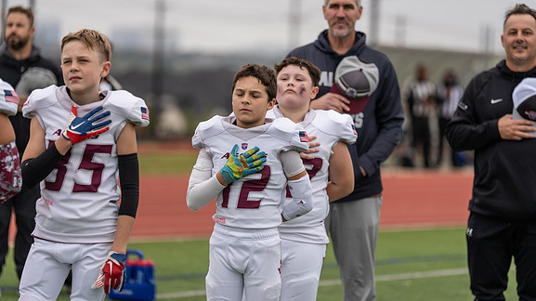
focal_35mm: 177
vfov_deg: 6.8
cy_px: 147
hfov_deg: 12.2
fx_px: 2515
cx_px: 268
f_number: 2.8
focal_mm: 168
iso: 500
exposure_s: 1/1250
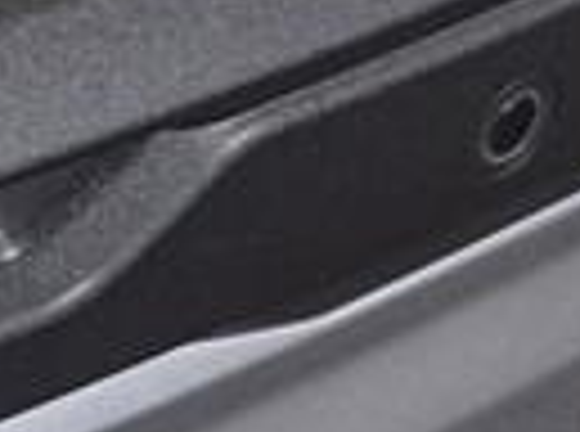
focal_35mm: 244
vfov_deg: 5.9
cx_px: -148
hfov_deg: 8.0
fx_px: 4077
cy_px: -346
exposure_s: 1/2000
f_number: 1.68
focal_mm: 6.9
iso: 20
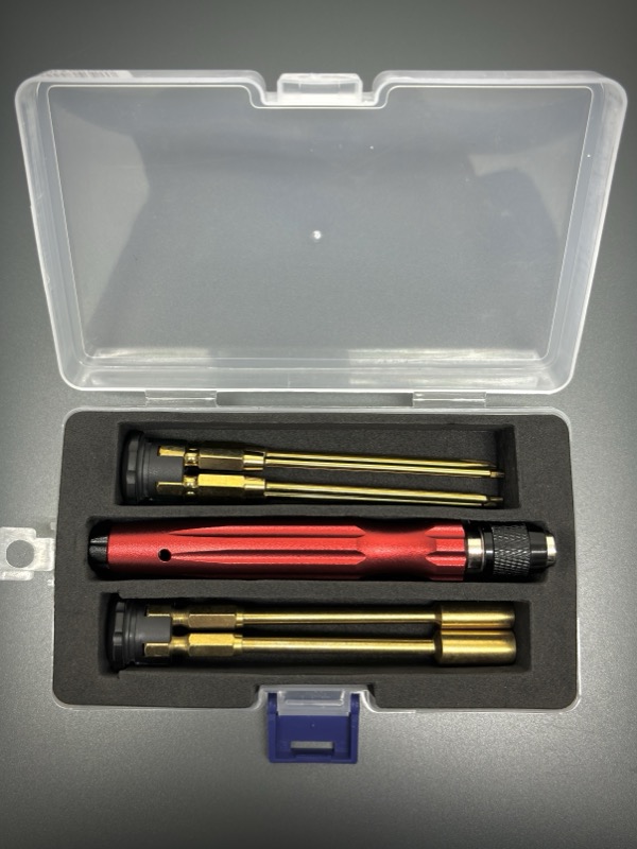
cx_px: 318
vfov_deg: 67.3
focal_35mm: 26
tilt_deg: -82.9
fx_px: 638
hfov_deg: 53.1
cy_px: 424
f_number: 1.6
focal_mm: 5.96
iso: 50
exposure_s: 1/50
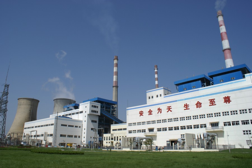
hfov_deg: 67.4
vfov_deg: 47.9
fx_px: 189
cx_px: 126
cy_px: 84
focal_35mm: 27
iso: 100
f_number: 10
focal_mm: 18
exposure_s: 1/320
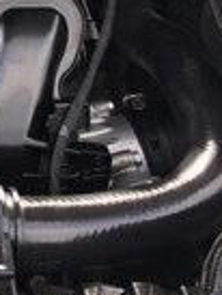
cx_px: -147
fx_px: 896
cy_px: -103
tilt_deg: -31.2
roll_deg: +2.0
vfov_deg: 17.4
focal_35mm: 105
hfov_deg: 13.1
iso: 32
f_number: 2.2
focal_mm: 4.15
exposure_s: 1/143
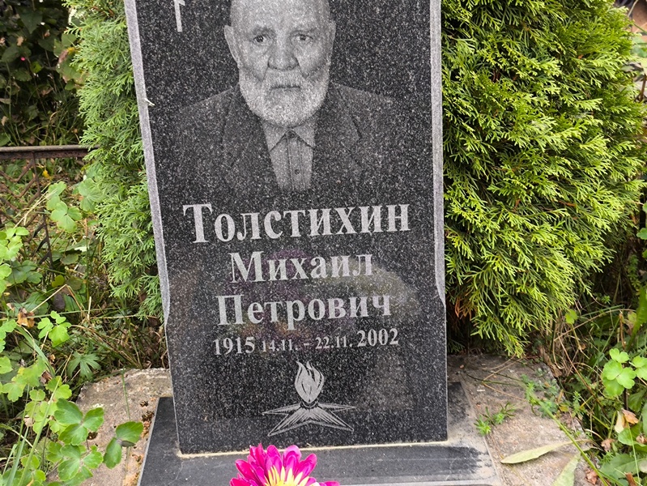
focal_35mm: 50
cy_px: 243
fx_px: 935
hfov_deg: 38.2
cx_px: 324
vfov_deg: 29.1
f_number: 1.7
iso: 80
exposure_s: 1/60
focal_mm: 4.71
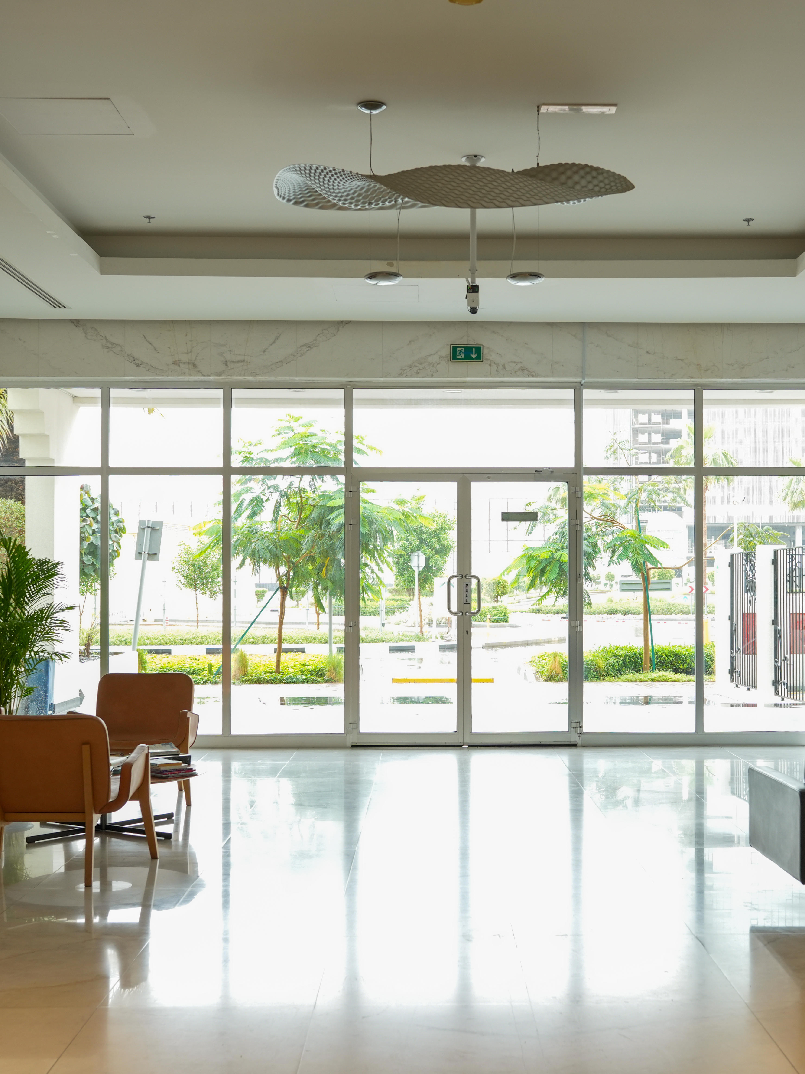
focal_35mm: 51
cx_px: 473
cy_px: 533
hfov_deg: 28.5
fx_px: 1581
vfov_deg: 37.5
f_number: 4.5
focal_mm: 35
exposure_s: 1/30
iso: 500
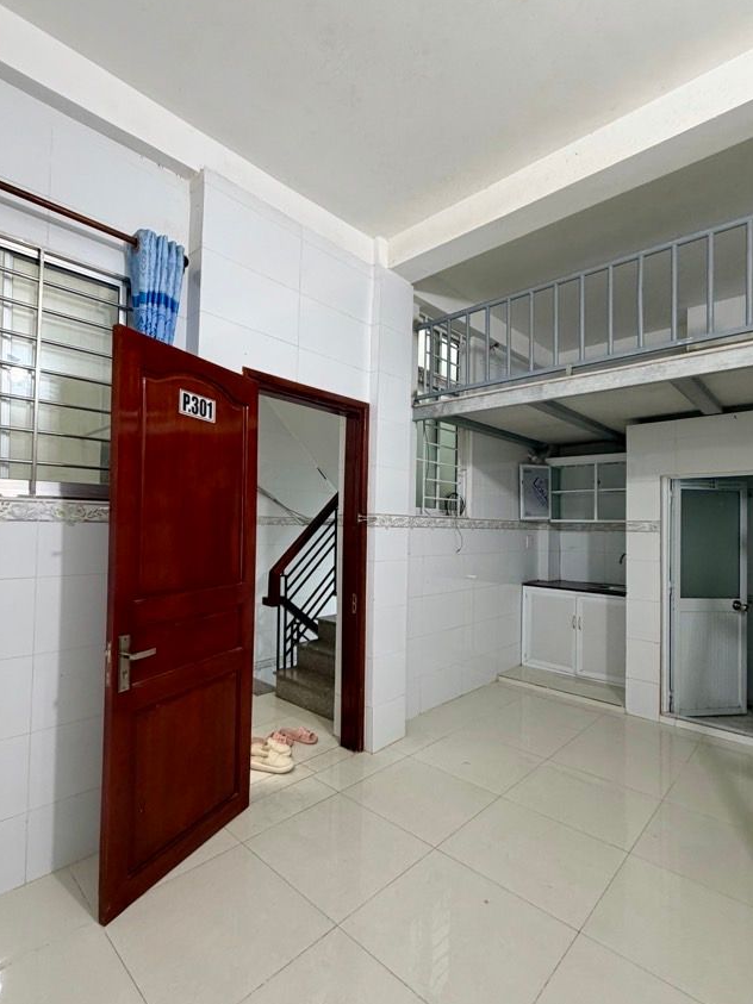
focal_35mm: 17
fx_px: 493
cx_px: 337
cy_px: 517
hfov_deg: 74.5
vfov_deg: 91.0
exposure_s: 1/50
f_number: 2.2
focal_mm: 2.22
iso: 200
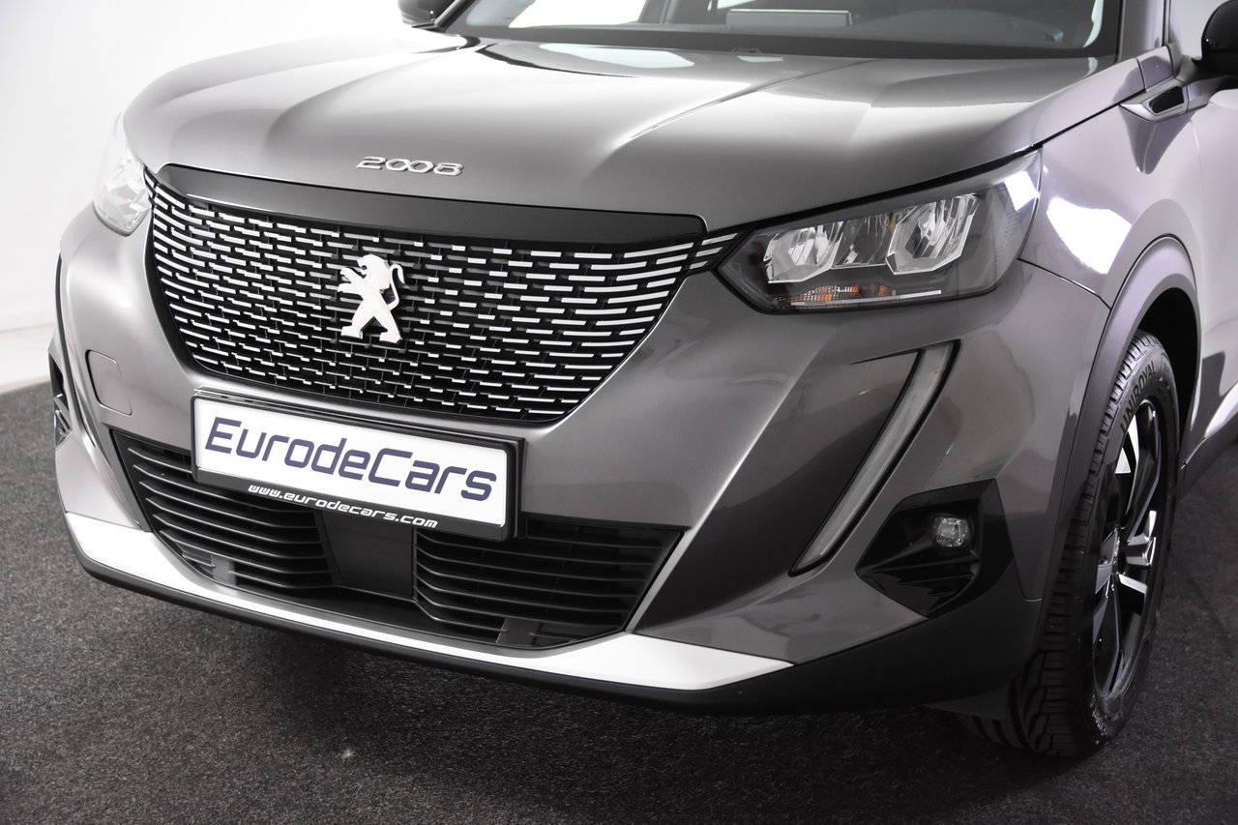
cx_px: 619
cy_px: 412
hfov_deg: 38.9
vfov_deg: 26.5
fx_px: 1753
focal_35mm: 51
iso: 1600
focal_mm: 34
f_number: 4
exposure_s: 1/60
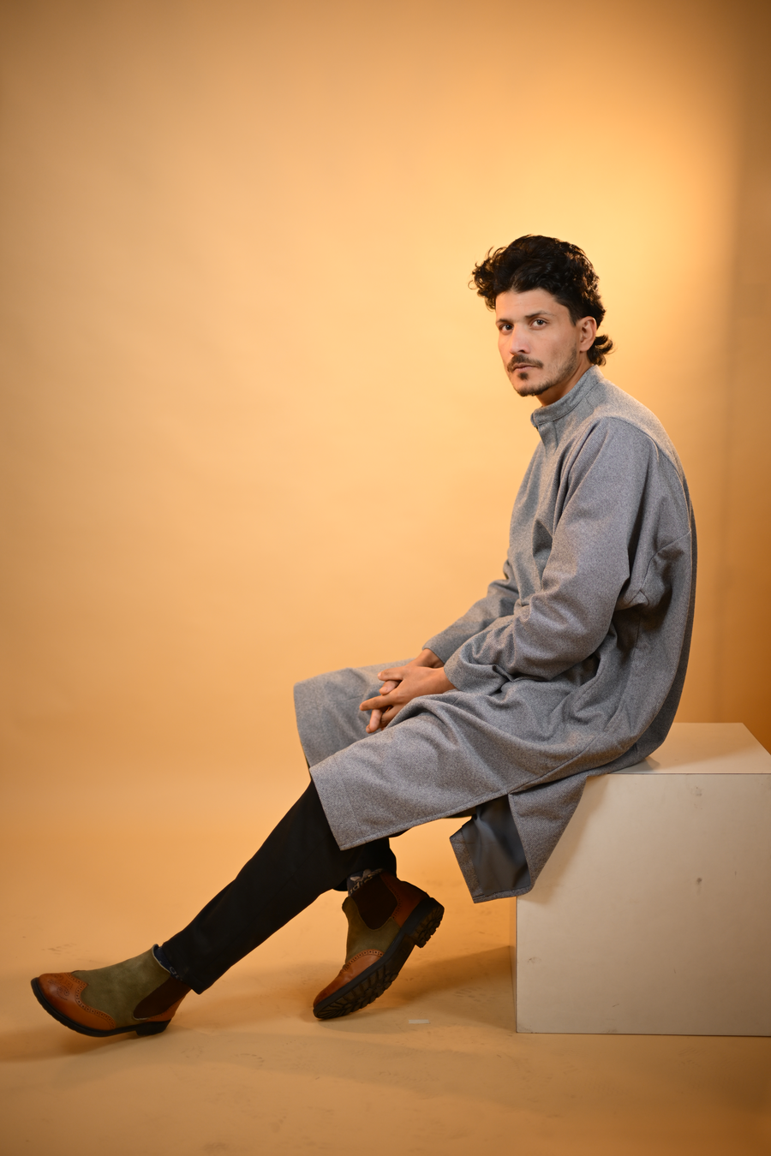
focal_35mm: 50
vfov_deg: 39.6
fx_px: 1606
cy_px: 578
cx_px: 386
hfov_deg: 27.0
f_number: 1.4
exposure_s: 1/160
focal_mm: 50
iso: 250
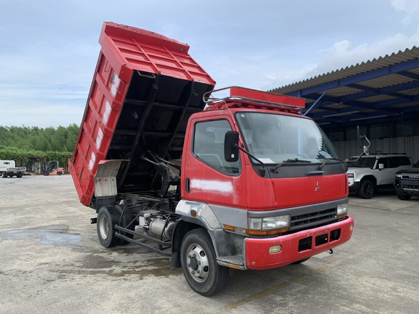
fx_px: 315
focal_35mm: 26
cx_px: 210
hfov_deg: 67.3
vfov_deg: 53.1
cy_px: 157
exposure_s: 1/887
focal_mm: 4.25
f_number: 1.8
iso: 25
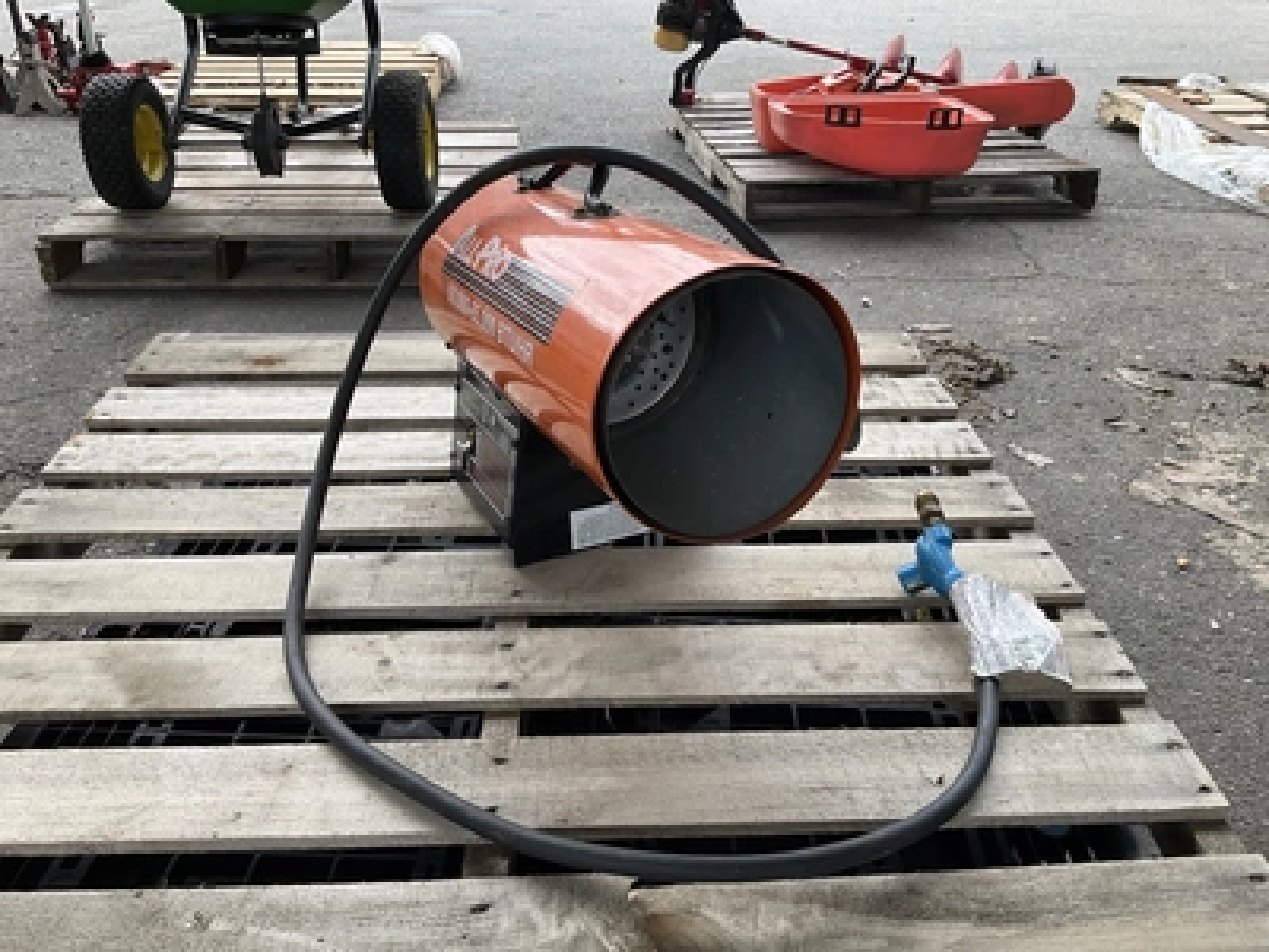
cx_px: 634
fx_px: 1063
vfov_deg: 48.2
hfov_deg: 61.7
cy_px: 476
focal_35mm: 29
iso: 25
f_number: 1.8
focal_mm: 3
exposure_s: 1/355
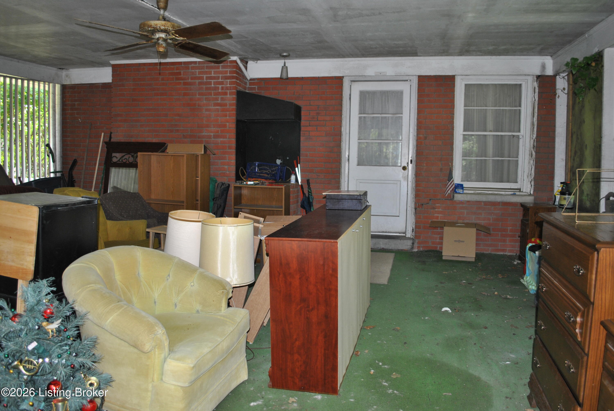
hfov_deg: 67.3
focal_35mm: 27
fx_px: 461
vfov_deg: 48.0
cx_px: 307
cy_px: 206
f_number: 3.5
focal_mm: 18
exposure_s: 1/60
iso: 200
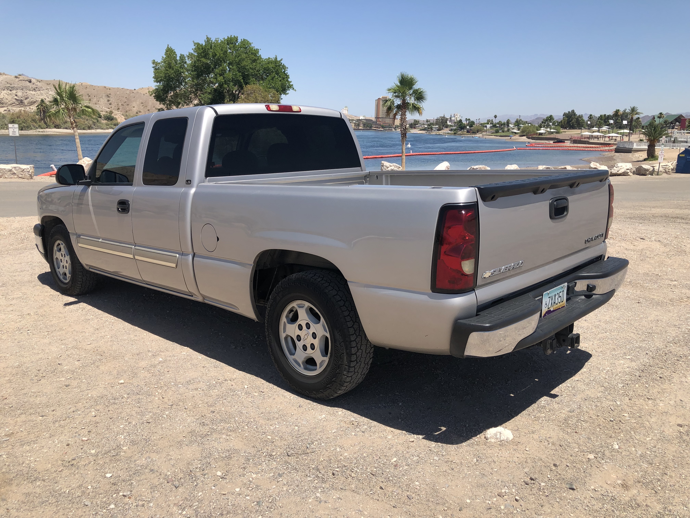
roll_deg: -1.6
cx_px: 345
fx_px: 558
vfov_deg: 49.7
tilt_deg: -12.2
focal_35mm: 28
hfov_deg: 63.4
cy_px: 259
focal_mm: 3.99
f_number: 1.8
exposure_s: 1/2088
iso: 20
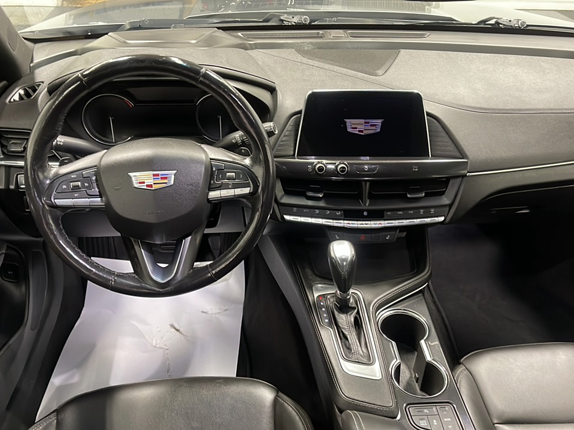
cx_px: 287
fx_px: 464
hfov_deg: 63.4
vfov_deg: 49.7
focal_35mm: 28
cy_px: 215
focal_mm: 5.1
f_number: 1.6
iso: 400
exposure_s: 1/40
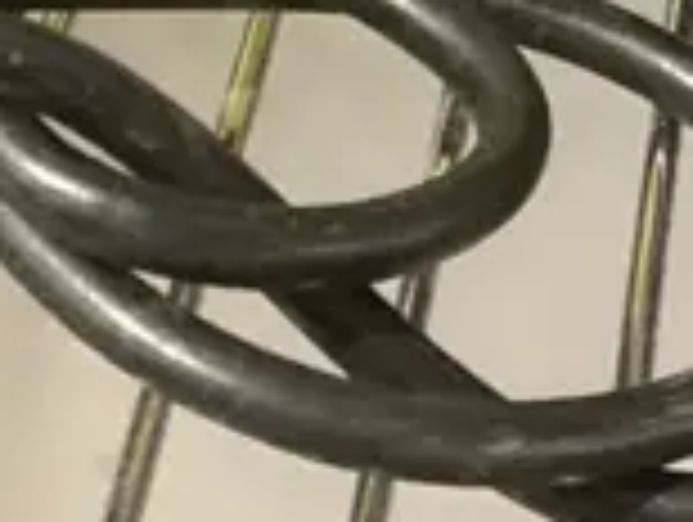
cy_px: -1094
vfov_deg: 7.1
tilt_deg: -21.3
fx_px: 3729
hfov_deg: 10.3
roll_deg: -1.3
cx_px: 1035
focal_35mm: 186
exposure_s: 1/50
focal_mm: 3.99
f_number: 1.8
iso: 200
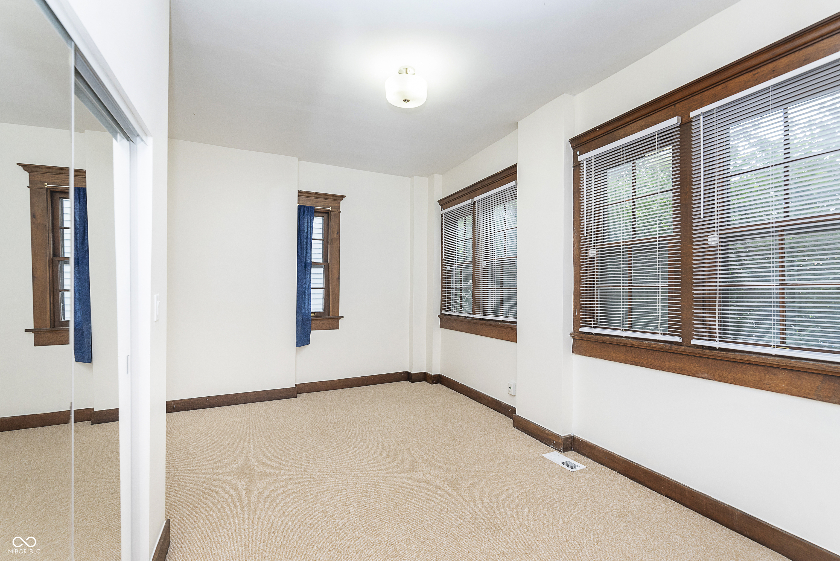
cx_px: 420
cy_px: 280
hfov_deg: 100.4
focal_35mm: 15
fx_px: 350
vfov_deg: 77.4
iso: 320
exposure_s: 1/100
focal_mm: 15
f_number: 5.6
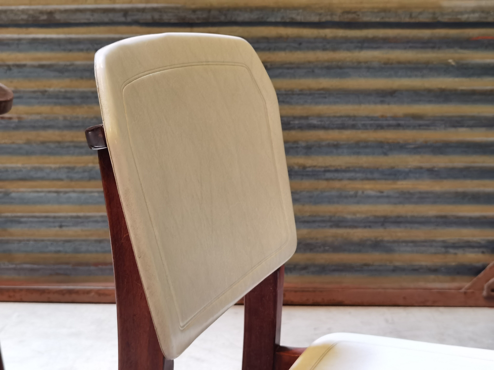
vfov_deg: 28.0
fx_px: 742
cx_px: 247
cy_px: 185
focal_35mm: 52
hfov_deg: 36.8
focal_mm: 6.71
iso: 400
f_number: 1.9
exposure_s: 1/33.3
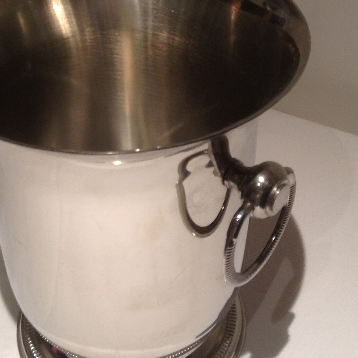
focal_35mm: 69
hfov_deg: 25.0
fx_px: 807
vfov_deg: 24.8
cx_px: 163
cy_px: 111
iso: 40
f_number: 2.4
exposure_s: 1/24
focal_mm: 3.3
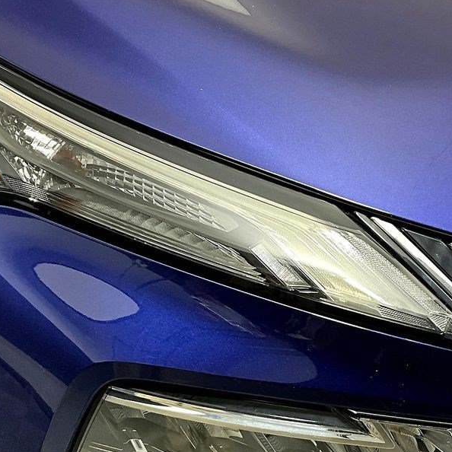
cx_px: 240
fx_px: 1019
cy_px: 309
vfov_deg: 24.9
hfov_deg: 25.0
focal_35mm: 69
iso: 50
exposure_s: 1/60
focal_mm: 3
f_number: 1.8
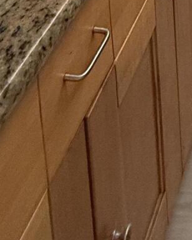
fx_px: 504
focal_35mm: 71
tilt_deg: -6.8
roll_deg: +0.2
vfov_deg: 15.2
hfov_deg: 18.3
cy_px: -333
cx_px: 313
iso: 320
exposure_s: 1/120
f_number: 2.2
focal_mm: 2.22
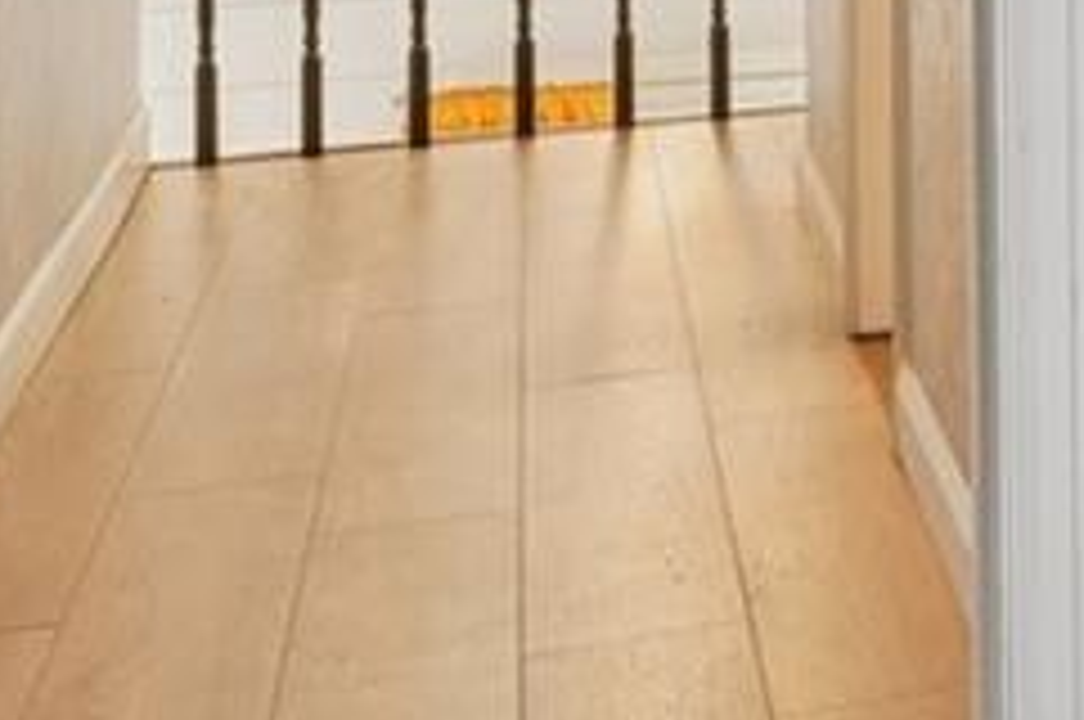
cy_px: -328
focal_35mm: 93
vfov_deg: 13.8
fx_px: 2797
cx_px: 2897
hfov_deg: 13.1
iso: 400
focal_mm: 14
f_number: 8
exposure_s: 1/15
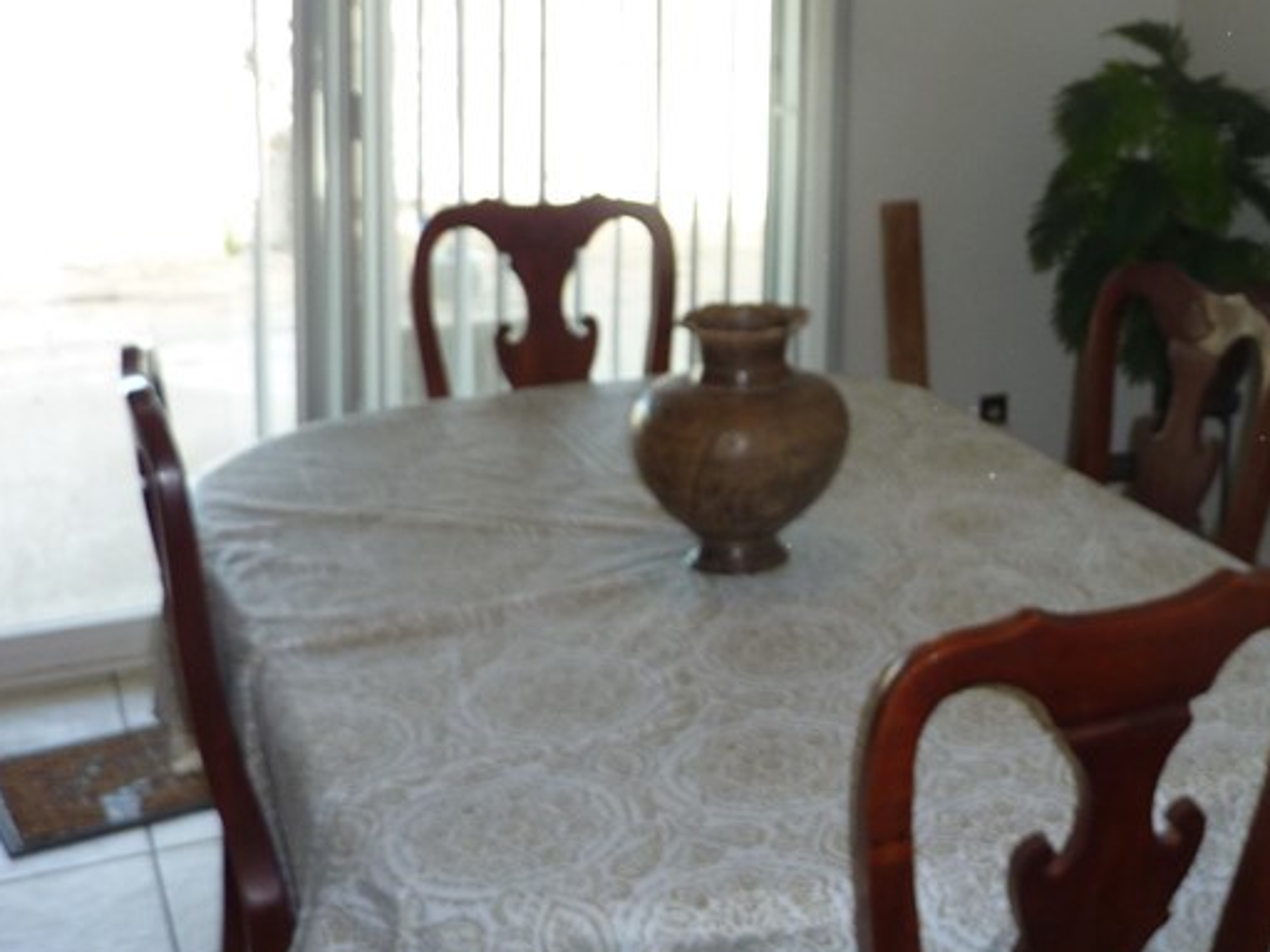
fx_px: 1834
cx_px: 1136
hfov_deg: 35.9
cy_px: 112
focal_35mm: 50
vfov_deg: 28.1
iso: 100
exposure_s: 1/30
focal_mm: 4.1
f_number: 3.3
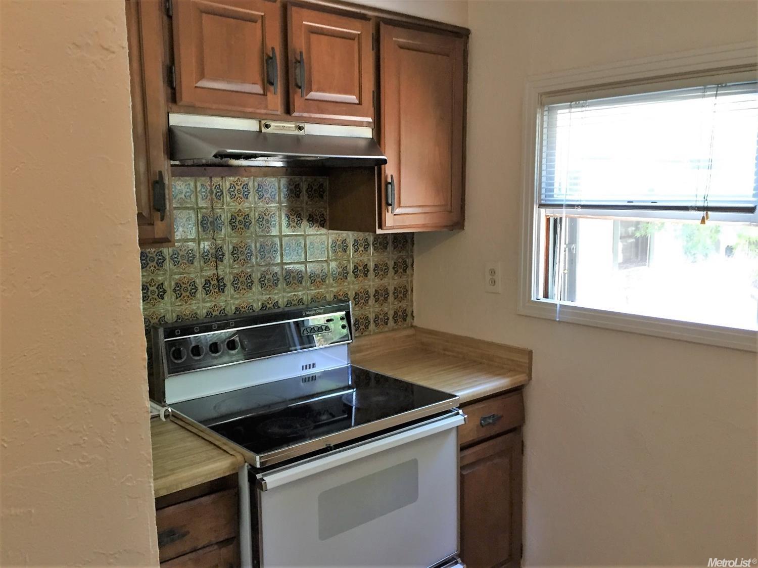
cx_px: 379
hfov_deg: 61.7
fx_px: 635
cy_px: 284
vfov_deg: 48.2
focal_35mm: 29
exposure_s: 1/30
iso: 125
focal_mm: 4.15
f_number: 2.2
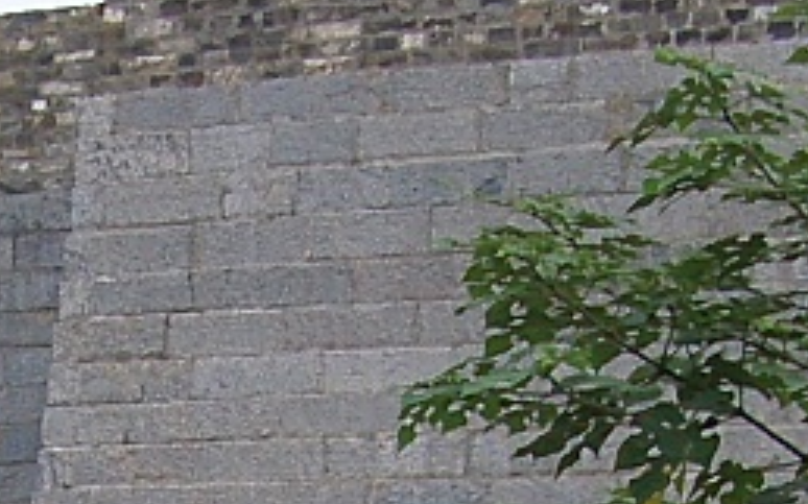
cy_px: 1215
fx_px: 4050
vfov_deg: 6.7
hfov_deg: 11.1
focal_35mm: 184
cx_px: -298
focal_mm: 5.8
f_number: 2.6
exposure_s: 1/250
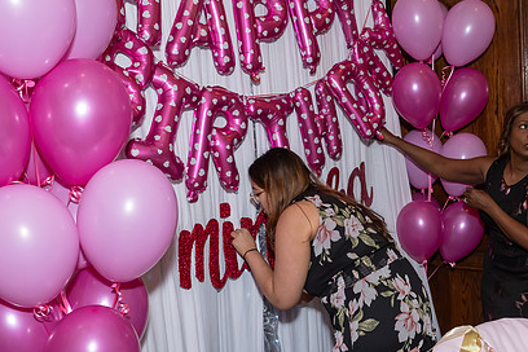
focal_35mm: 44
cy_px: 193
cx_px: 360
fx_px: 645
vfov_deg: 30.5
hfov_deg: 43.7
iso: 640
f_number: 7.1
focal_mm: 20
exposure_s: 1/250
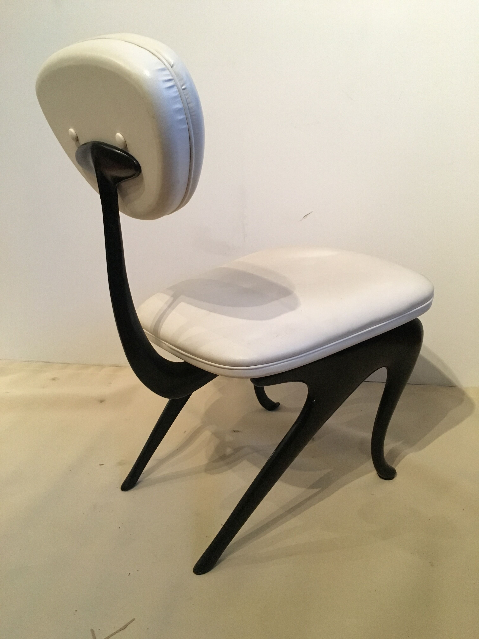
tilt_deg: -20.5
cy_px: 320
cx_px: 240
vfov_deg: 61.7
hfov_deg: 48.2
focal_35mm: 29
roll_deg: +2.8
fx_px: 535
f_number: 2.2
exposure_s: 1/25
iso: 200
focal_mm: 4.15
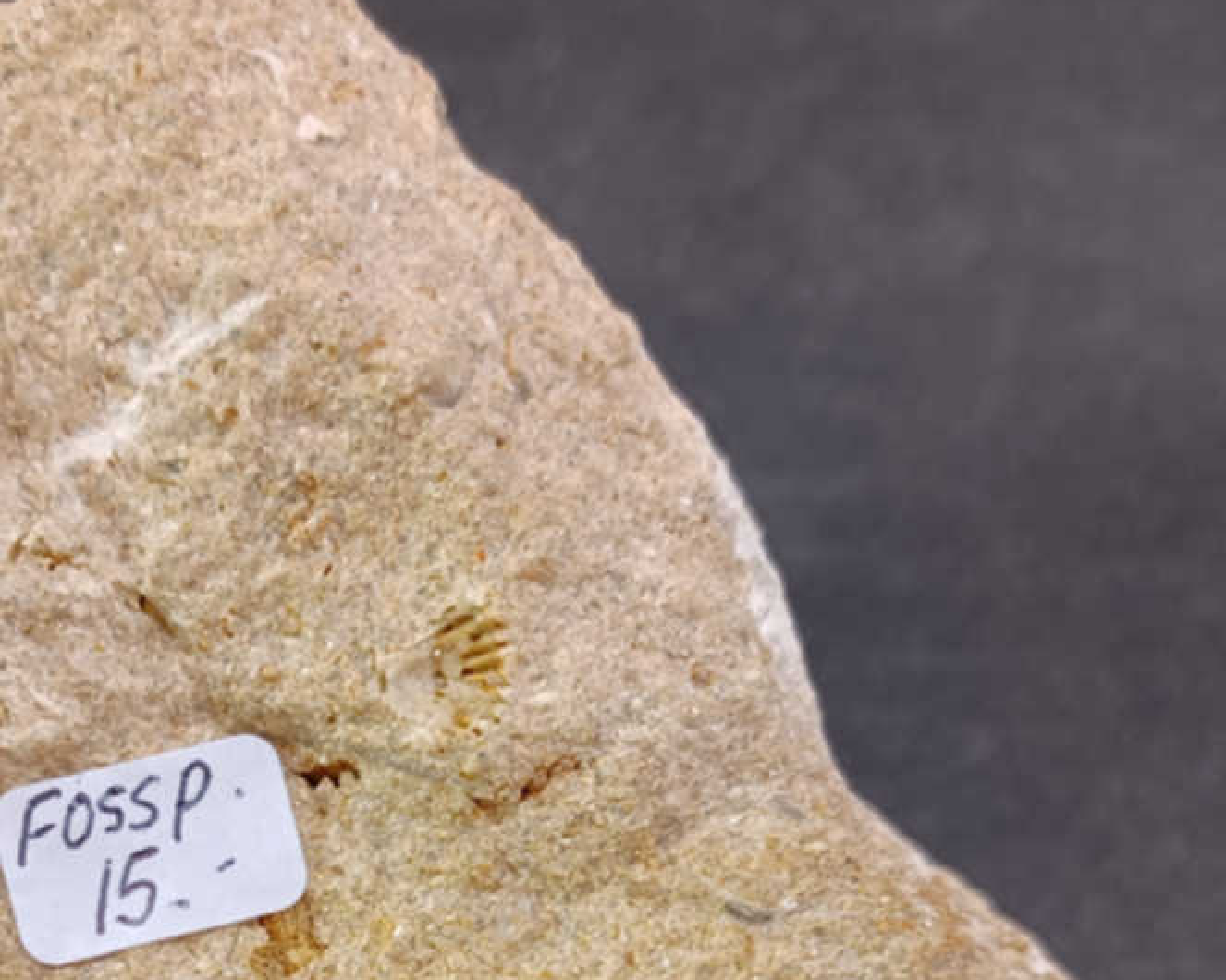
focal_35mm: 58
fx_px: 2104
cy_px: 994
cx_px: 332
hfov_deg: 32.0
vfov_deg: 24.9
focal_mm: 4.6
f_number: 1.8
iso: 125
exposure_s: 1/50
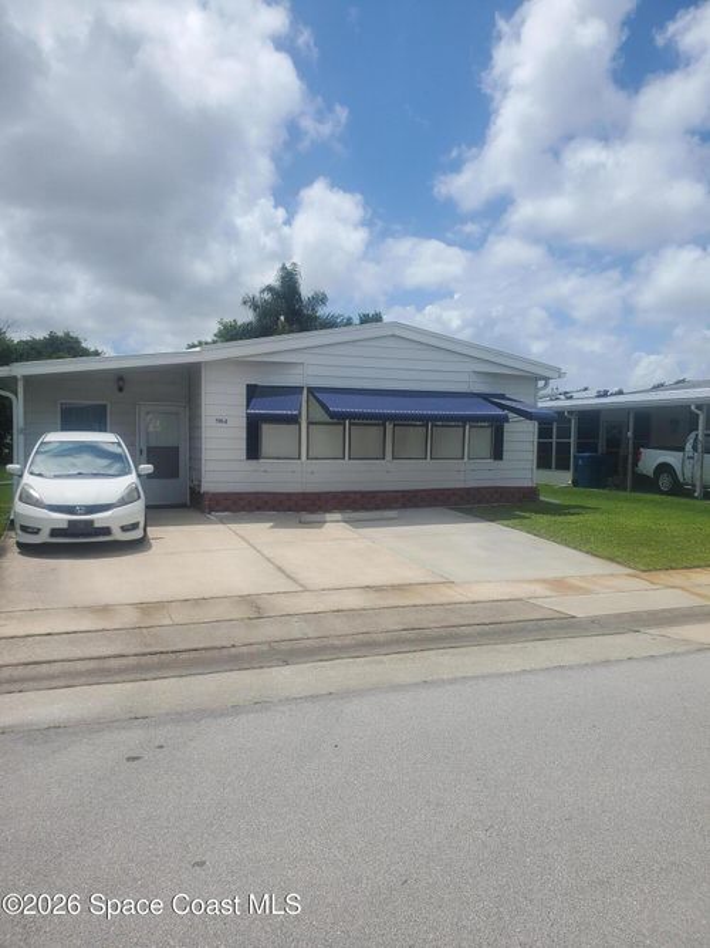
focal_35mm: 26
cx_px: 355
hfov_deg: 53.0
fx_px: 711
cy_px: 474
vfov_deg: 67.3
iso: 50
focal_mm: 4.3
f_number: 2.4
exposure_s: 1/3318
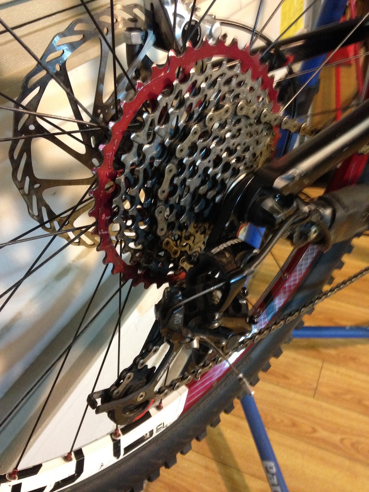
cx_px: 184
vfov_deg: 55.4
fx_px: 469
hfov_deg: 42.9
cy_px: 246
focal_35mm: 33
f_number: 2.4
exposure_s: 1/15
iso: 400
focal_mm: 4.12
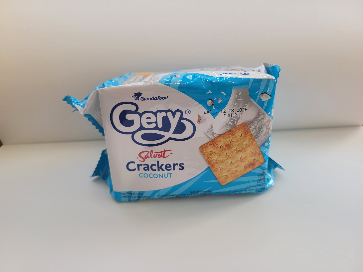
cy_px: 136
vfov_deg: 53.1
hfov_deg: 67.3
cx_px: 182
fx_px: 273
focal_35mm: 26
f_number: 1.8
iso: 40
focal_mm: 5.4
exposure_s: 1/261
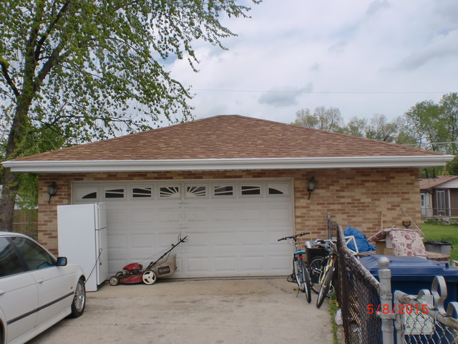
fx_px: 463
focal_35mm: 35
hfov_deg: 52.6
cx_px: 229
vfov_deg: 40.7
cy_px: 172
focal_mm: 6.3
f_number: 5.6
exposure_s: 1/400
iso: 64
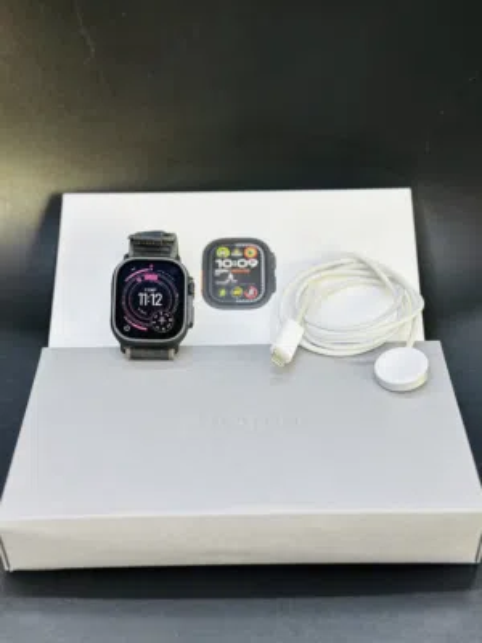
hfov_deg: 30.3
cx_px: 241
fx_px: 891
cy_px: 322
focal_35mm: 48
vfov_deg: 39.7
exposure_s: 1/158
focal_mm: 6.86
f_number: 1.78
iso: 64
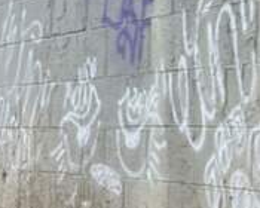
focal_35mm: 174
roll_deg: +3.3
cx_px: -484
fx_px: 1339
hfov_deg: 9.2
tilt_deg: -10.1
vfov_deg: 8.5
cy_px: 388
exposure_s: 1/121
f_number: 1.6
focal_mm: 4.2
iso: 50
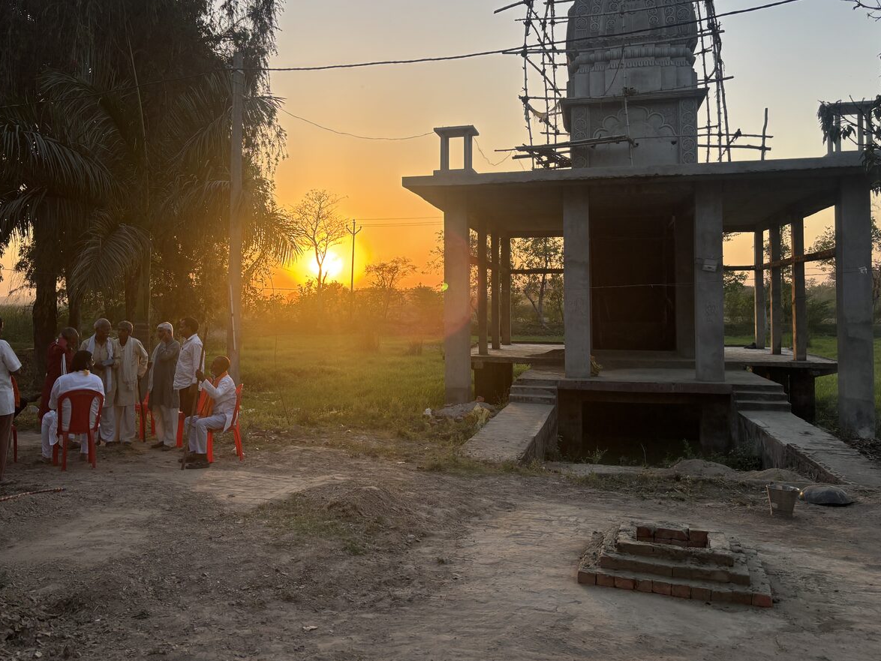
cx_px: 386
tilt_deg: +1.4
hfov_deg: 58.2
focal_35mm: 31
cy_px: 274
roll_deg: -0.1
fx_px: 789
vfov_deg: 45.3
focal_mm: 5.96
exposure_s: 1/824
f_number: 1.6
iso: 50
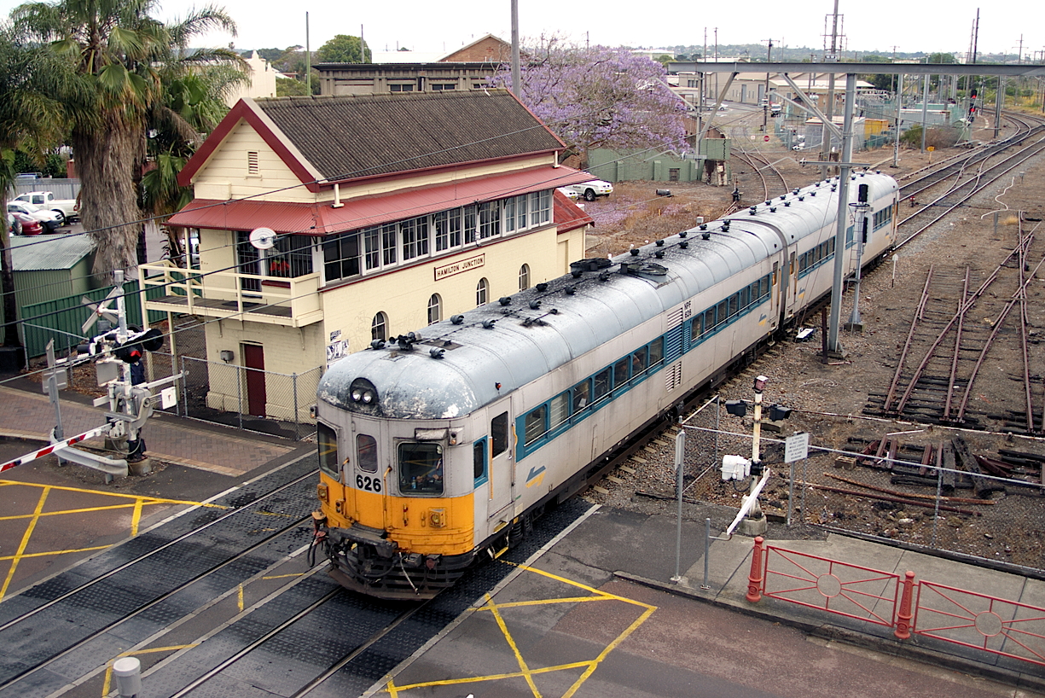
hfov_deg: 51.3
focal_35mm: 38
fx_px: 1089
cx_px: 522
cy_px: 349
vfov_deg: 35.5
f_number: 6.3
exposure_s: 1/400
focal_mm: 25
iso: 200
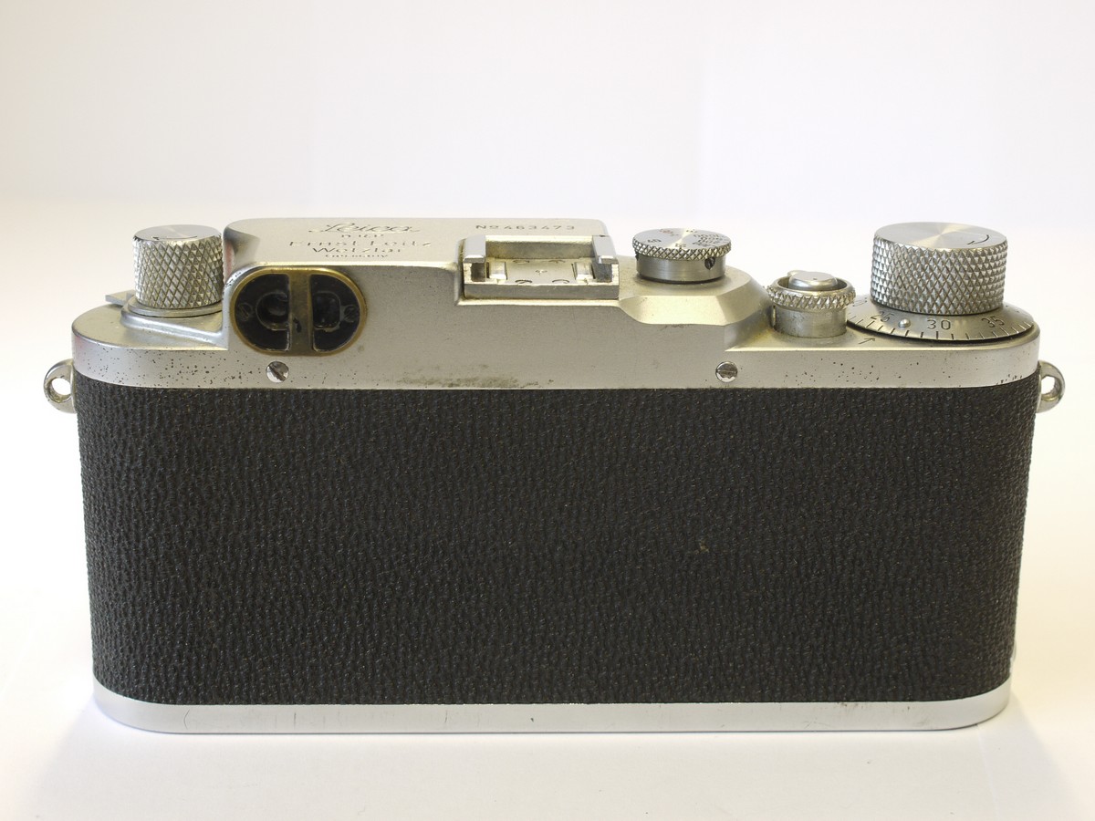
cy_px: 410
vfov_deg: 24.4
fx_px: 1898
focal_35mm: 60
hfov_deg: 32.2
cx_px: 548
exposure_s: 1/20
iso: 400
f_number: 8
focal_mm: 30
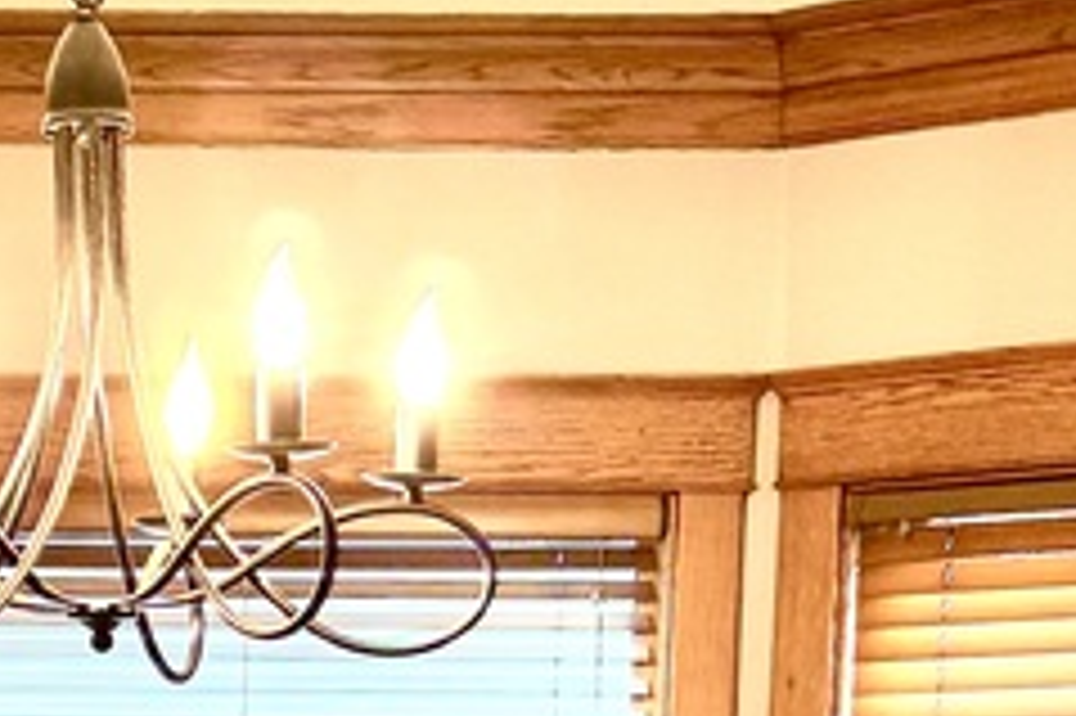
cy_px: 1378
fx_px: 3375
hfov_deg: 17.9
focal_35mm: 113
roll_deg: -1.1
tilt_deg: -7.1
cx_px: 203
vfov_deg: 11.1
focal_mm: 6.76
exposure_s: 1/60
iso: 125
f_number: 1.78
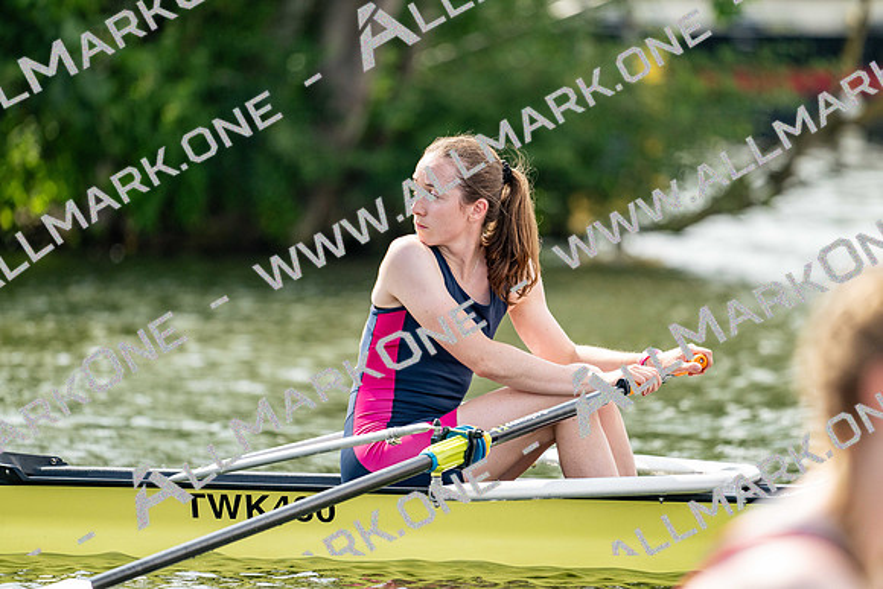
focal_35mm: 400
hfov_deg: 5.2
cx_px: 442
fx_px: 9813
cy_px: 294
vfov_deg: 3.4
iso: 900
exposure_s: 1/2000
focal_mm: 400
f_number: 4.5
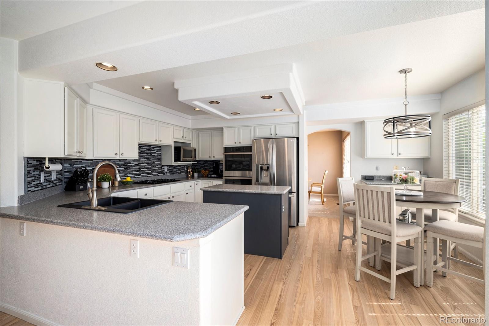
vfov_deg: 73.8
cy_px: 163
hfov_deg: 96.7
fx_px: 217
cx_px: 244
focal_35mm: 16
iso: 400
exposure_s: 1/200
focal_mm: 16
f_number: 8
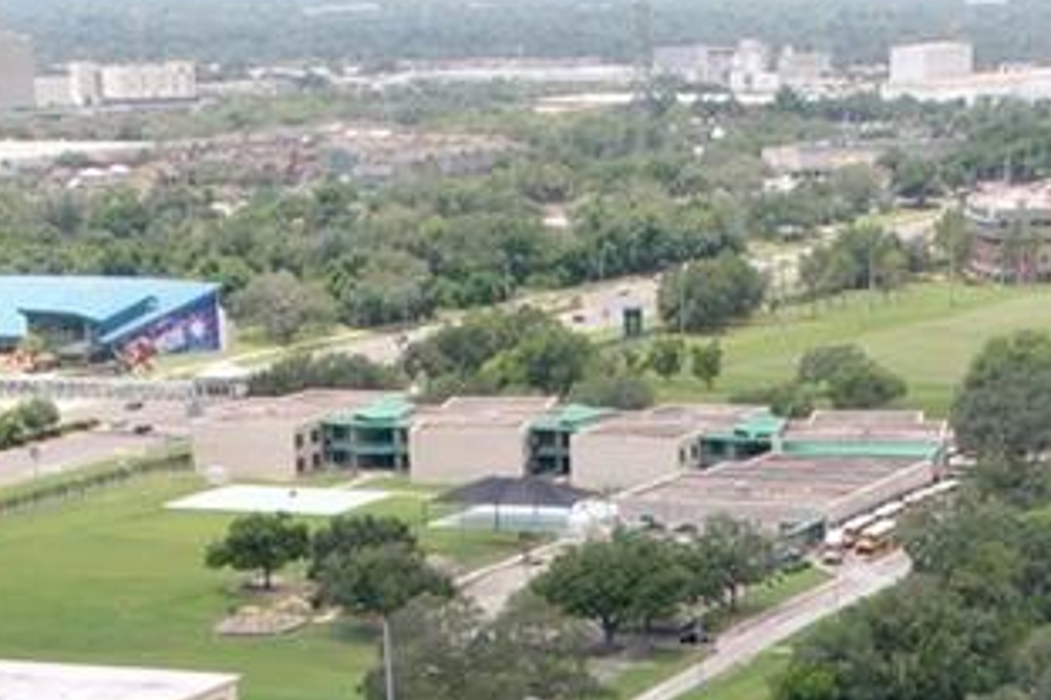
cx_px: 815
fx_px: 3299
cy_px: 1582
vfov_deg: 10.7
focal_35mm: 113
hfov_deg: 18.0
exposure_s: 1/100
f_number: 2.8
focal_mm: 8.38
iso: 100
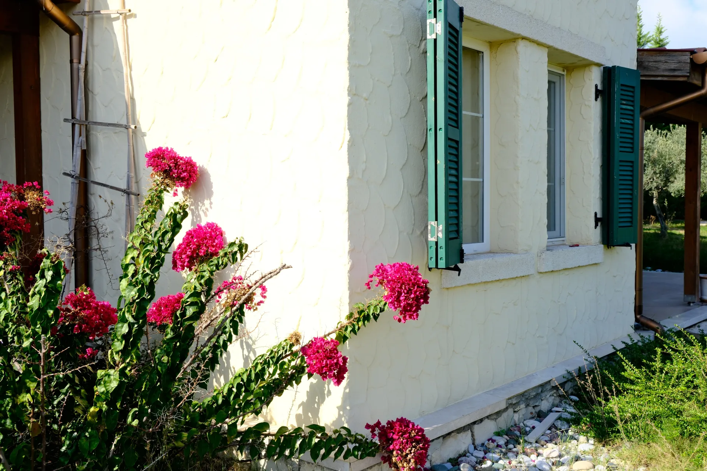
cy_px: 236
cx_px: 354
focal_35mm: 36
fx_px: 707
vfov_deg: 36.9
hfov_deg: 53.1
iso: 320
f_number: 5.6
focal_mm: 24.3
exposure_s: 1/480
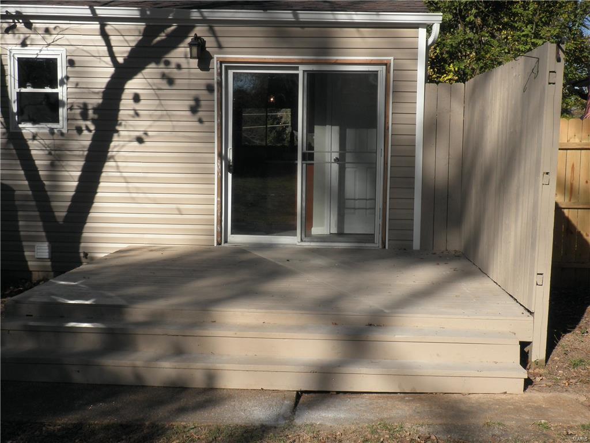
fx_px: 733
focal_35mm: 43
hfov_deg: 43.9
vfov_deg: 33.6
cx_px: 295
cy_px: 222
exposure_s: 1/125
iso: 64
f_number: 10.1
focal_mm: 7.6
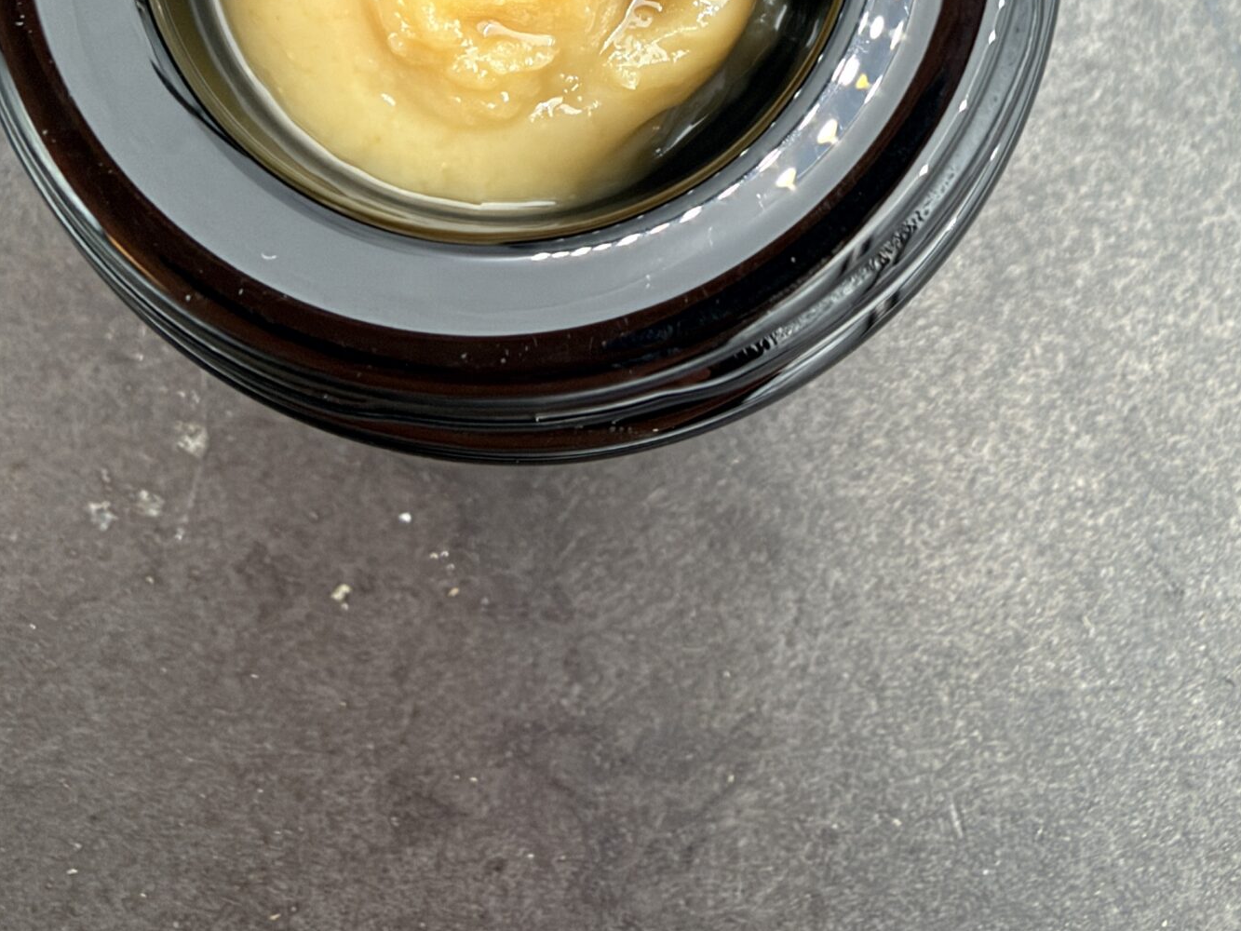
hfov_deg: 39.7
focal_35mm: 48
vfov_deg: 29.1
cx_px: 637
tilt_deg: -85.2
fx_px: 1721
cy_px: 106
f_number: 2.2
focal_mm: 2.22
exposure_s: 1/121
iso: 80
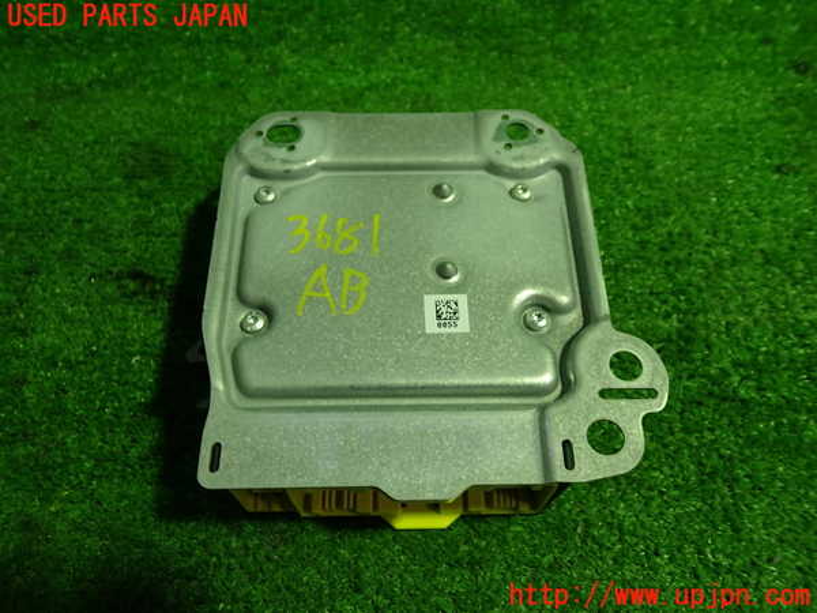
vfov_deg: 46.8
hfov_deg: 60.0
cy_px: 306
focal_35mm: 30
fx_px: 708
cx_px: 408
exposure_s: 1/50
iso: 200
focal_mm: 5.4
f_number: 2.3
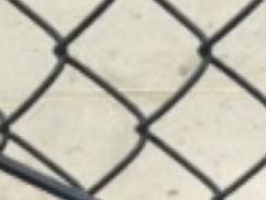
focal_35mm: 240
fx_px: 1846
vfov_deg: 5.7
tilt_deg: -48.4
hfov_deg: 8.2
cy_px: 654
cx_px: 318
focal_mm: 4.12
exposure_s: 1/433
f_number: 2.4
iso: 50
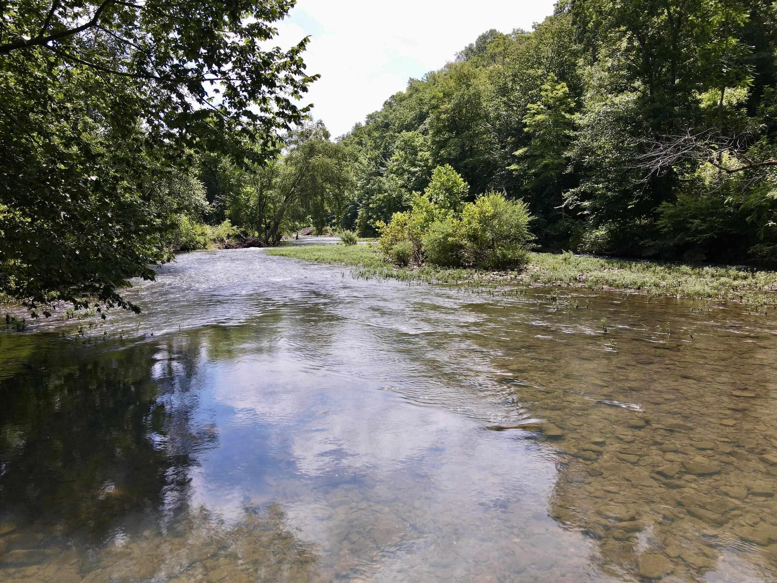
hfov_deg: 71.6
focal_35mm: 24
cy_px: 292
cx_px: 388
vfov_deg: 56.8
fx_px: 539
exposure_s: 1/15
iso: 240
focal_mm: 4.5
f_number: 2.8
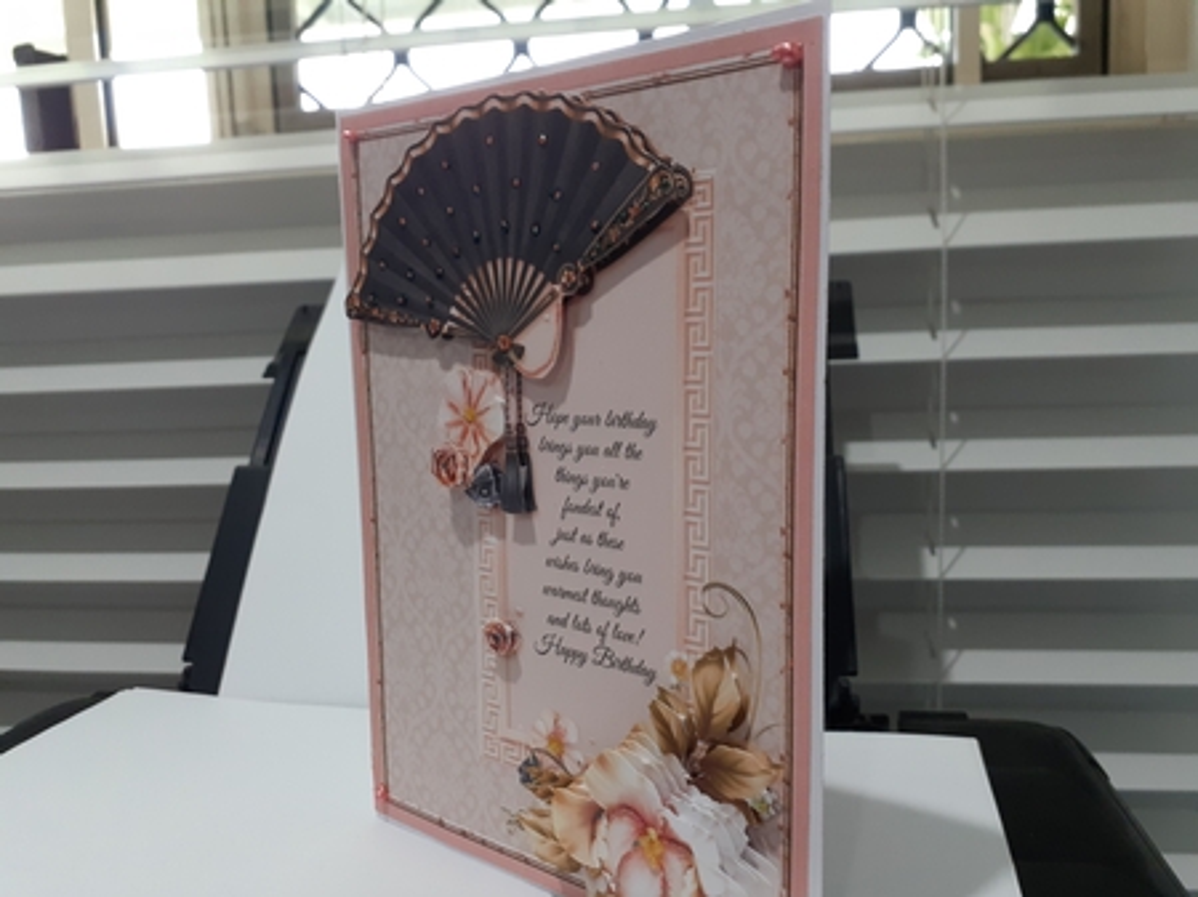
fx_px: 934
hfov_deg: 65.4
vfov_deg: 51.3
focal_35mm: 27
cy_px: 448
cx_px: 599
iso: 160
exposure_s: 1/50
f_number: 1.9
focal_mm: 3.6
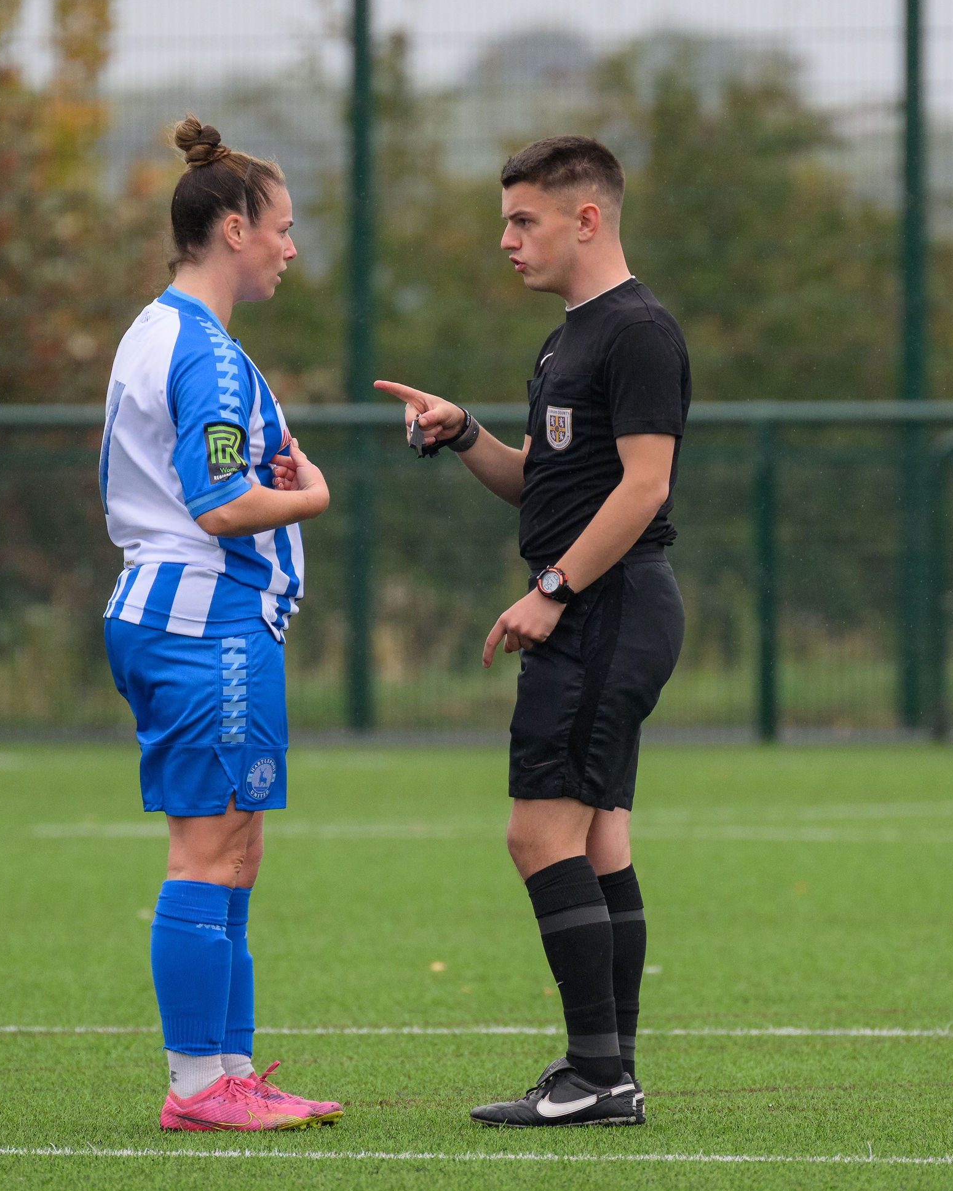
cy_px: 661
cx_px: 611
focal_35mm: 930
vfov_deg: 2.1
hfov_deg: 1.7
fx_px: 32794
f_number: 5.6
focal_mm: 400
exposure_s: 1/1250
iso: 900
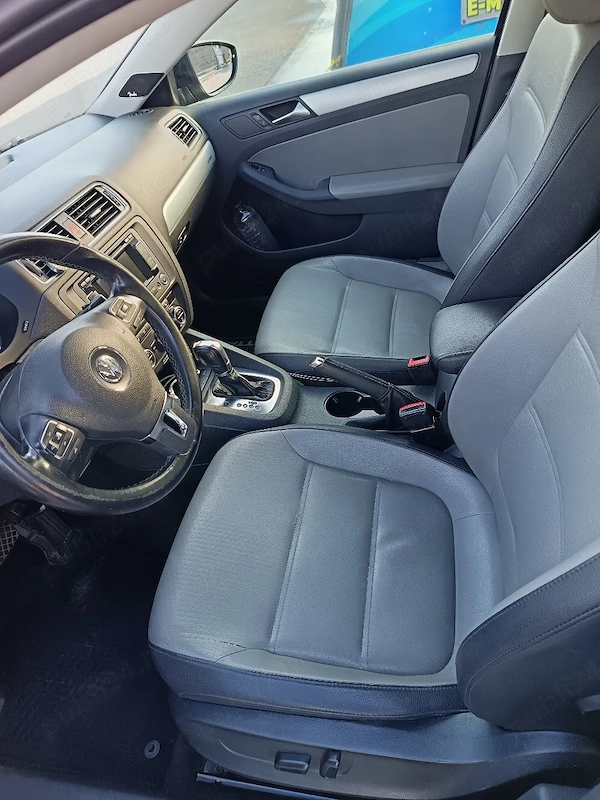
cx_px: 300
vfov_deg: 71.6
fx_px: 555
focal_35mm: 24
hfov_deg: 56.8
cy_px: 400
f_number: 1.75
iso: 870
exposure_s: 1/100
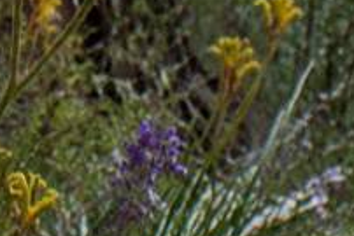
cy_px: 224
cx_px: 456
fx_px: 2381
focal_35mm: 242
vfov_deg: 5.7
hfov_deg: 8.4
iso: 640
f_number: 5.6
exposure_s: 1/500
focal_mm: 49
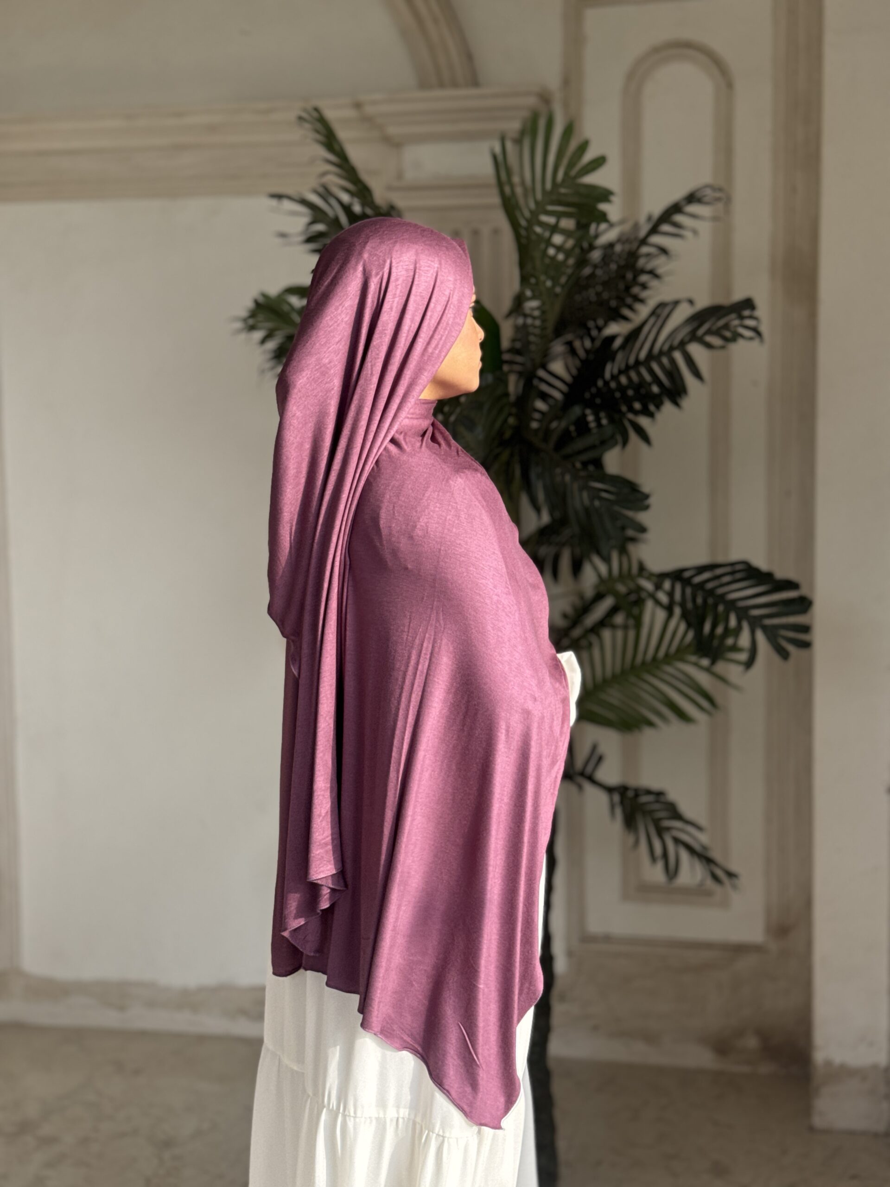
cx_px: 445
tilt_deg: -5.9
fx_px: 1645
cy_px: 594
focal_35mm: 48
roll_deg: +0.7
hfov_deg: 30.3
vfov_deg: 39.7
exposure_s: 1/822
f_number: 1.78
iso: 64
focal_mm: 6.76
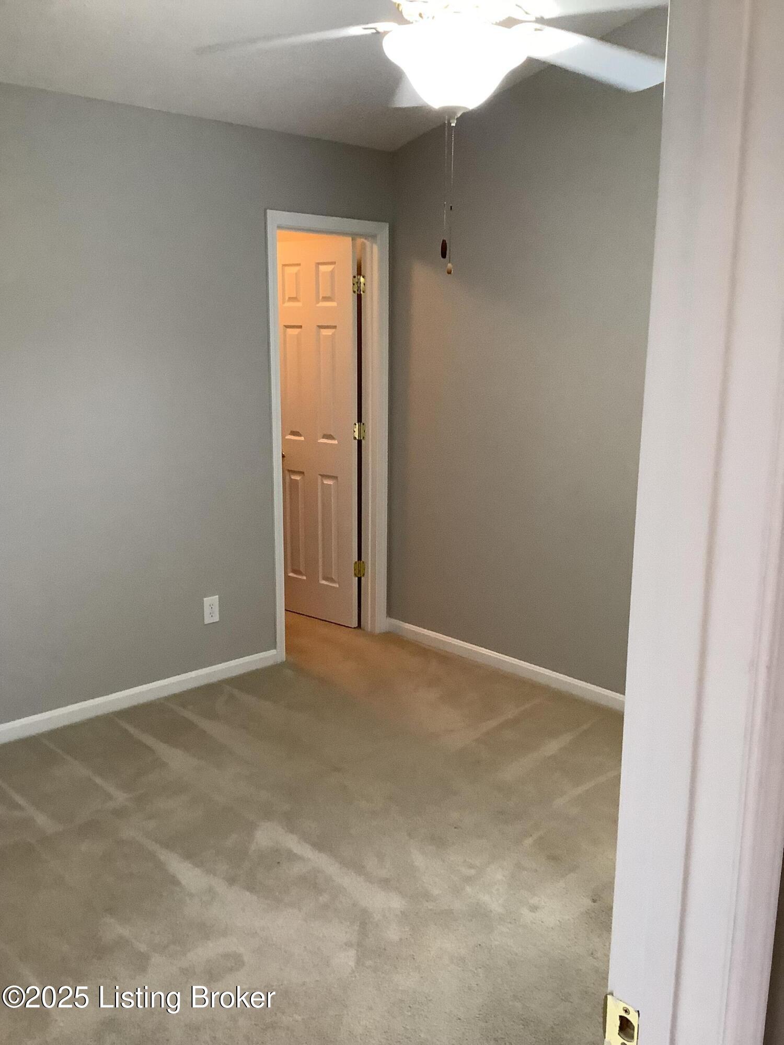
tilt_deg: -10.5
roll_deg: -0.9
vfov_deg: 58.4
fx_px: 936
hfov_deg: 45.4
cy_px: 522
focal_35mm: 31
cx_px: 392
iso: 250
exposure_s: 1/60
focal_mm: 3.3
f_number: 2.4
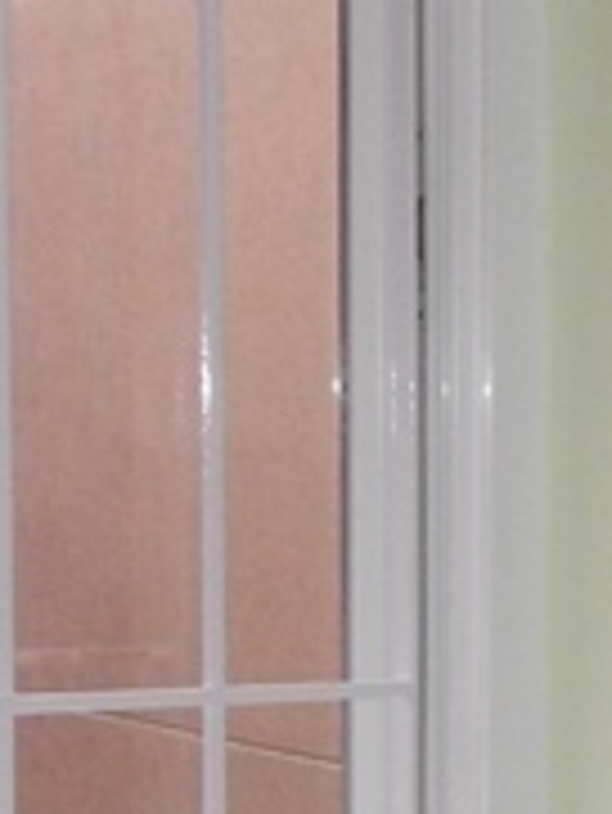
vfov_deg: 15.0
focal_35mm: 130
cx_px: 1544
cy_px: 693
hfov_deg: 9.8
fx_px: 3061
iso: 200
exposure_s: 1/30
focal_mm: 4
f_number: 3
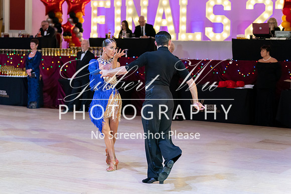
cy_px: 78
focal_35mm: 78
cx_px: 117
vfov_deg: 17.5
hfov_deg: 26.0
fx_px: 630
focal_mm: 65
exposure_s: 1/800
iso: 4000
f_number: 2.5
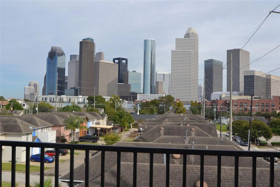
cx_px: 140
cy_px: 94
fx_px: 280
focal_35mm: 36
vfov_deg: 36.9
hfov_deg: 53.1
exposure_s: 1/250
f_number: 8
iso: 100
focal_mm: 24
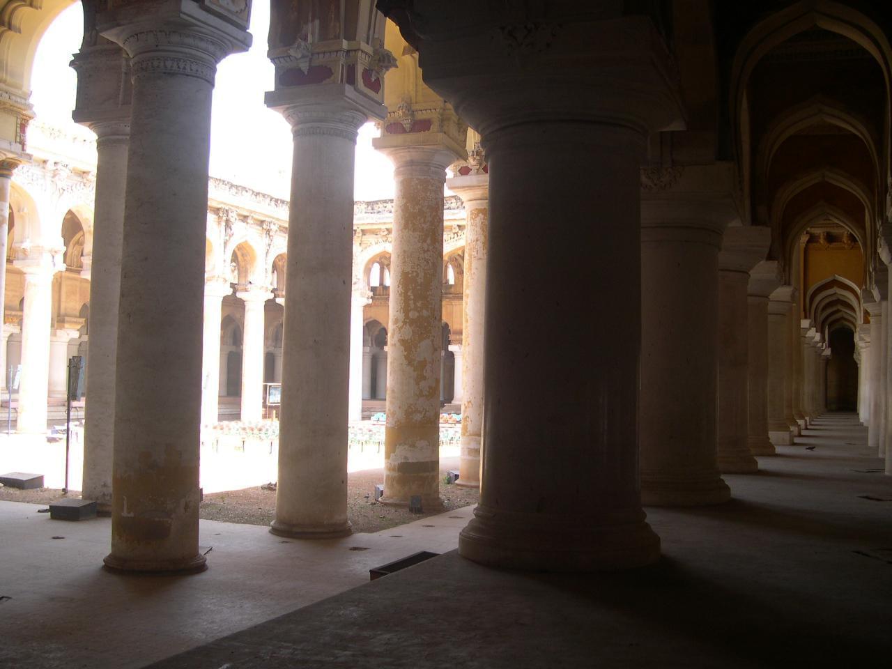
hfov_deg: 49.0
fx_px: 979
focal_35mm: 38
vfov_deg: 37.7
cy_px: 334
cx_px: 446
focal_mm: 8
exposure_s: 1/130
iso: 100
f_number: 2.8
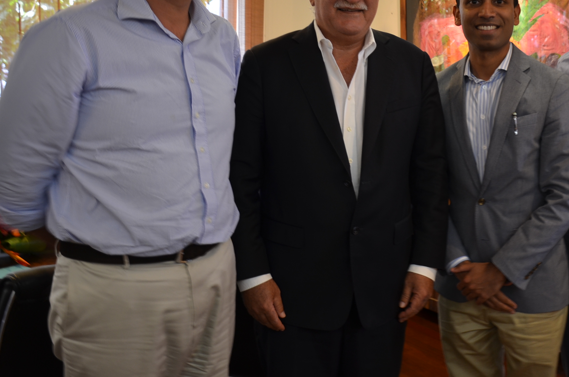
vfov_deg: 29.3
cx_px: 377
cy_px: 95
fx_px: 710
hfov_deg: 43.1
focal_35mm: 45
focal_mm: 20
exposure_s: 1/8
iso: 200
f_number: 3.5
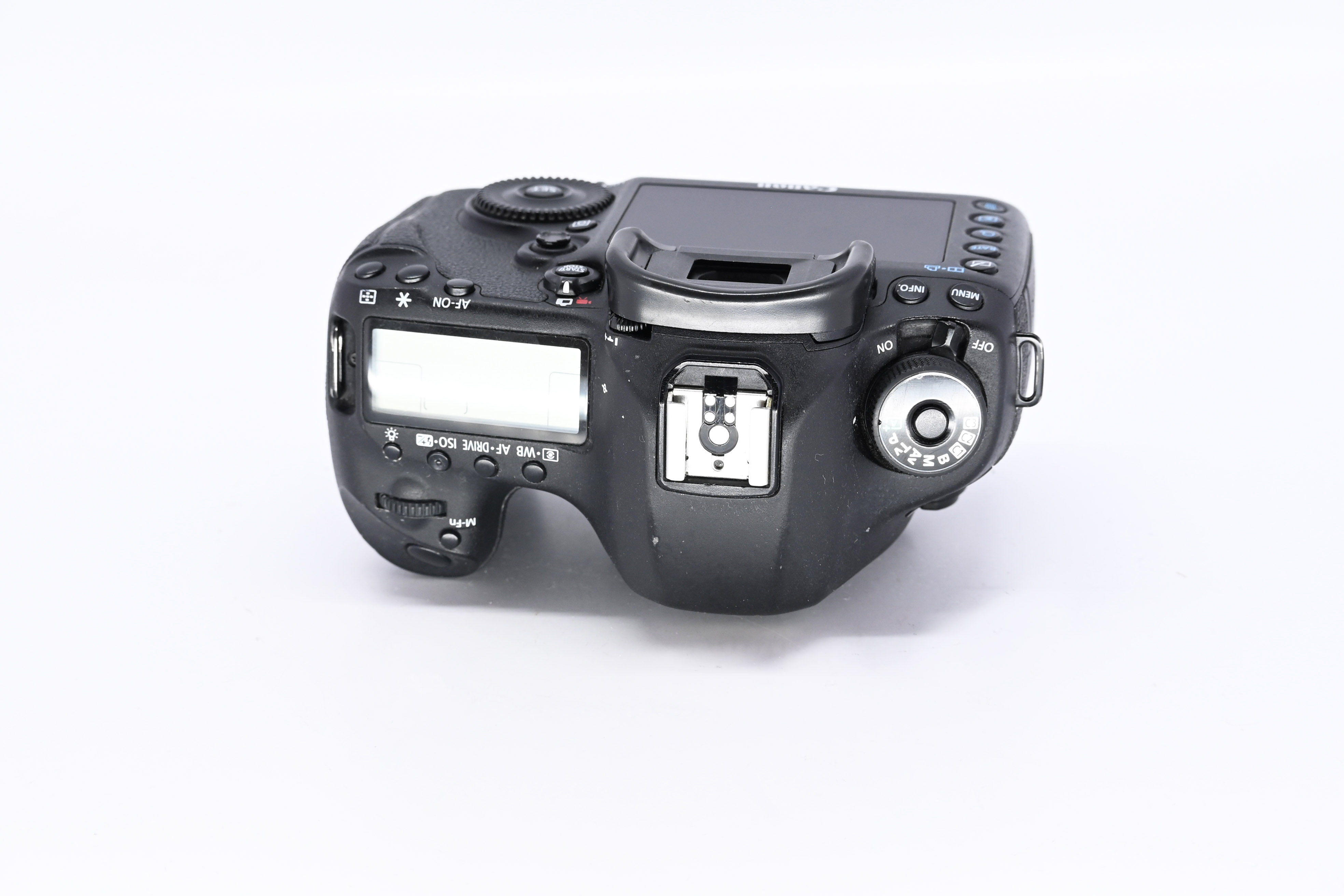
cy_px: 448
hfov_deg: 27.0
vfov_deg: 18.2
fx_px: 2800
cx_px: 672
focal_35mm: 75
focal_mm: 50
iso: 500
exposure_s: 1/125
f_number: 9
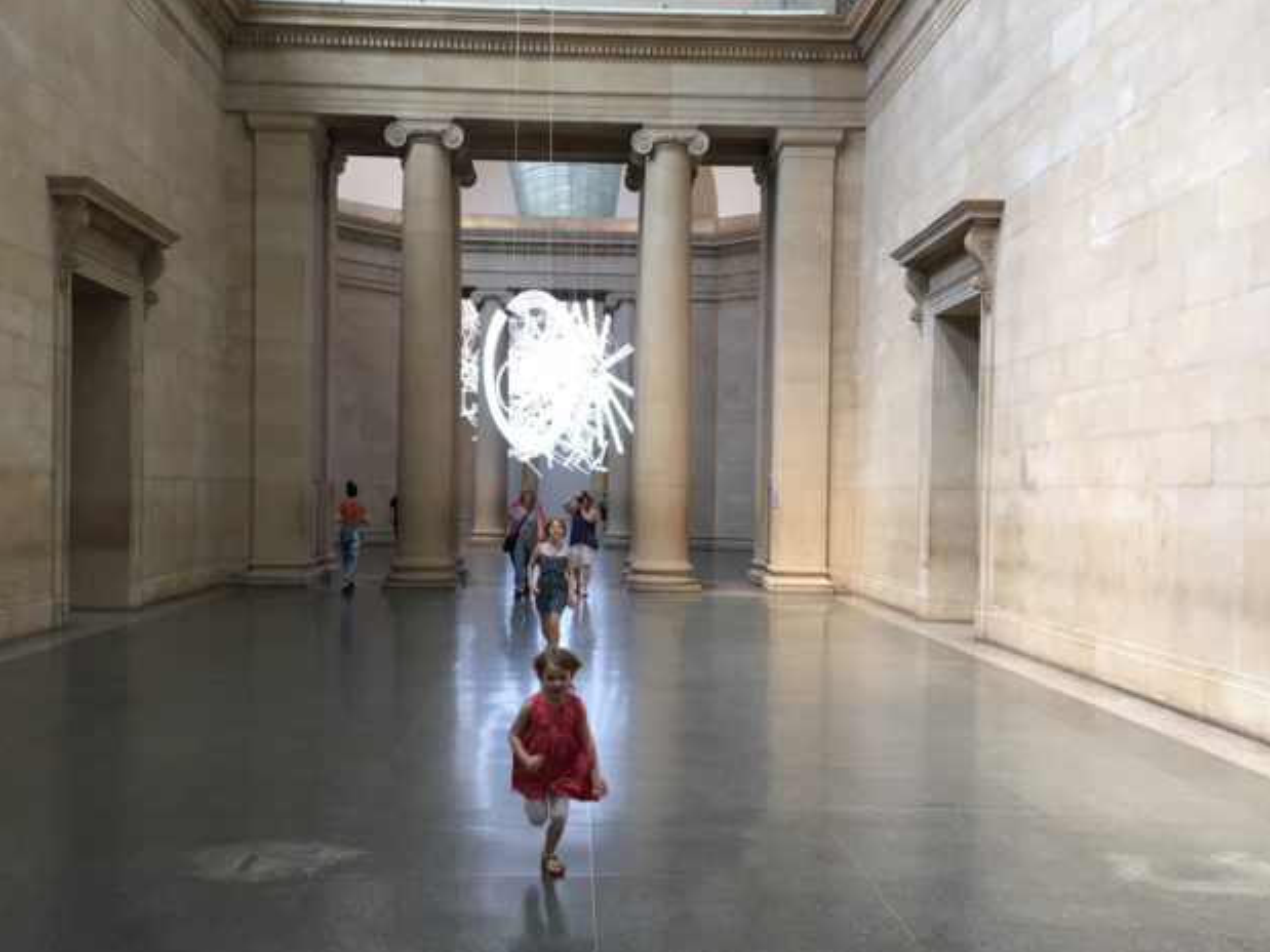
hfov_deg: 51.3
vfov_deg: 39.6
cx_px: 587
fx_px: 1321
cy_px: 507
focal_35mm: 36
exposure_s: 1/33
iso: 25
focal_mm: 4.15
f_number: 2.2
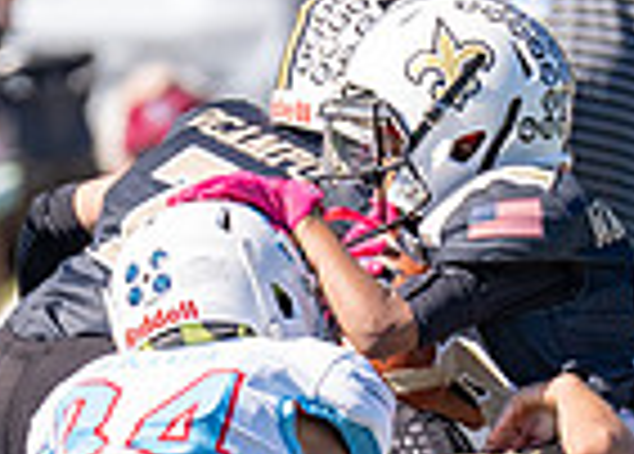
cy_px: 417
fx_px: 25053
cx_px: 97
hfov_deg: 1.4
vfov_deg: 1.0
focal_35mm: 1390
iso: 160
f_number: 2.8
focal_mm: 200
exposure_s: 1/2000
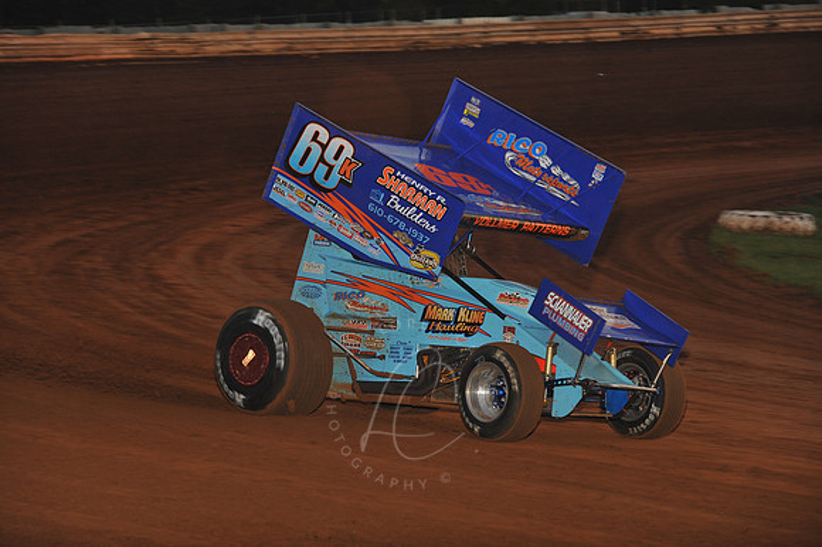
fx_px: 3537
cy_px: 274
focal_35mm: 155
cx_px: 411
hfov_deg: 13.3
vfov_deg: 8.8
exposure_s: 1/320
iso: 800
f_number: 7.1
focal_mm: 155
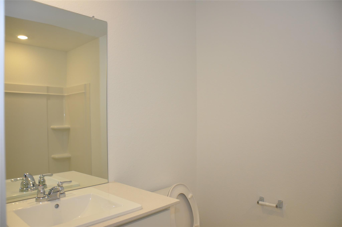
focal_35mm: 27
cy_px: 114
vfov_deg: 47.8
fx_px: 256
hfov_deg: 67.4
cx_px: 171
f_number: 4.5
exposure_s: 1/80
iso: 400
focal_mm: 18
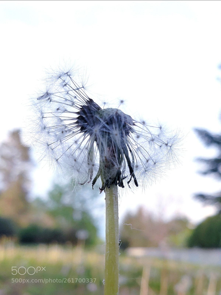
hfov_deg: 53.1
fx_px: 221
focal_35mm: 26
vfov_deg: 67.3
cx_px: 110
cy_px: 148
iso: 50
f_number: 2.4
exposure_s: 1/479
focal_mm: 4.3
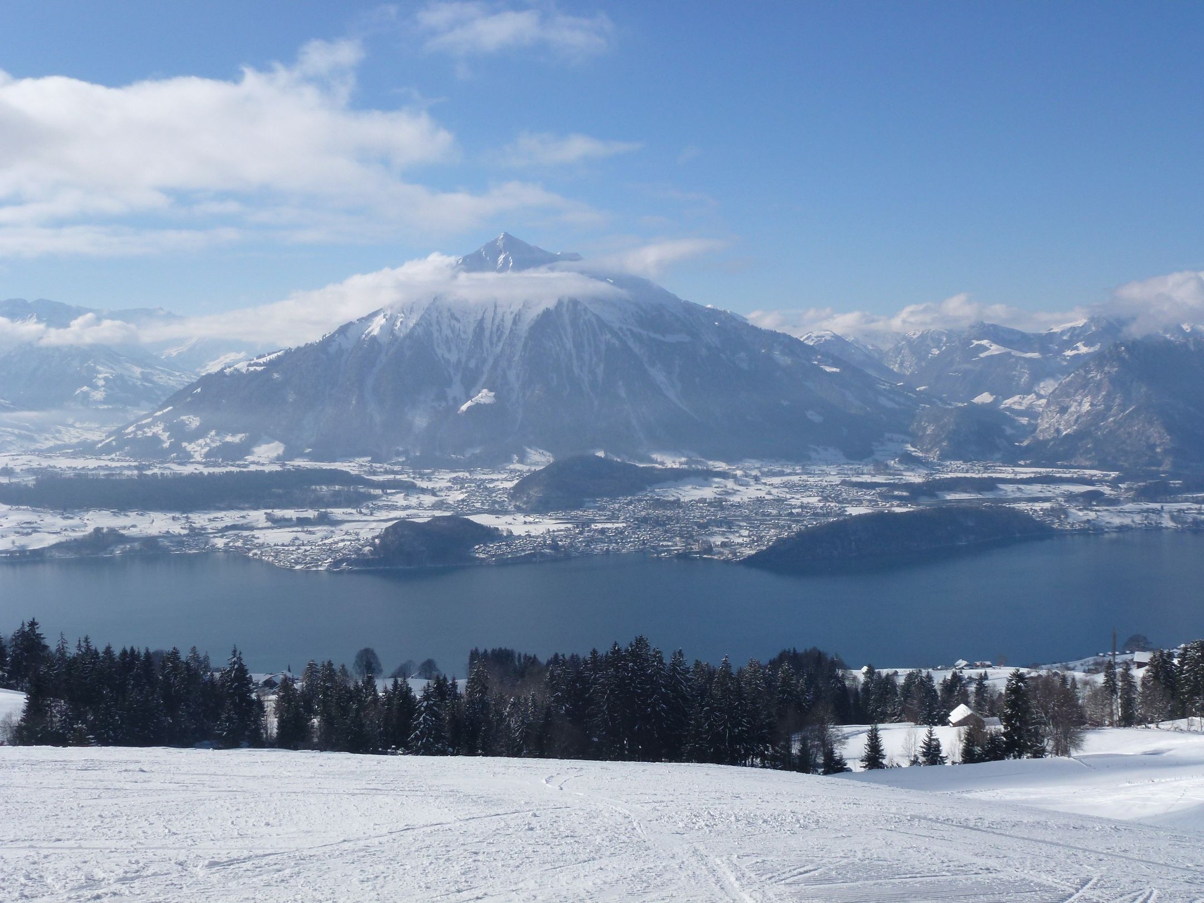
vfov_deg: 35.1
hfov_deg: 45.8
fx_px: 1426
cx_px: 602
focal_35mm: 41
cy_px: 452
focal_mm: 7.4
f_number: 3.9
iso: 100
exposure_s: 1/2000
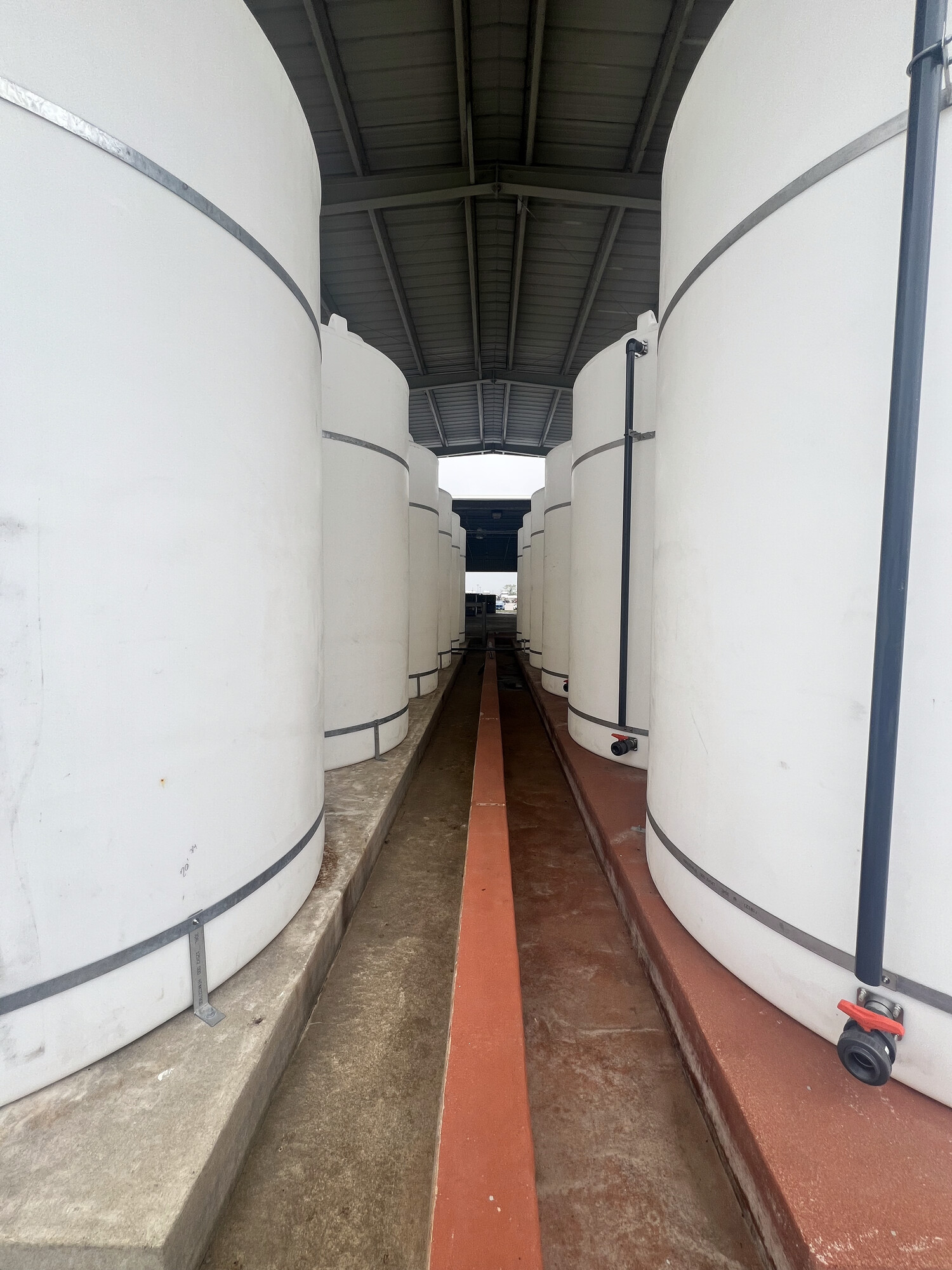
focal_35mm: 13
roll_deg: -0.4
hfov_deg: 89.9
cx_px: 476
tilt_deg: -5.0
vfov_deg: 106.2
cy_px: 635
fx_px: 477
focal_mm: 1.57
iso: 32
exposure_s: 1/402
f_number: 1.8
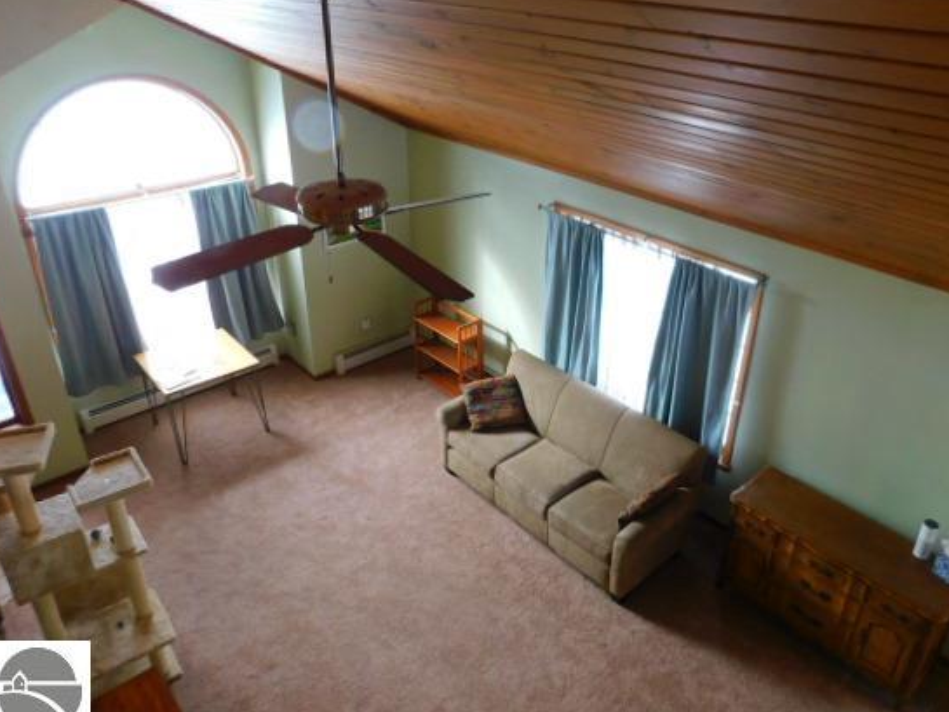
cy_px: 326
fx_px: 740
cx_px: 535
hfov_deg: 65.1
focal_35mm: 27
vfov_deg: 51.3
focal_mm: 4
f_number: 3
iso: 125
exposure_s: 1/30
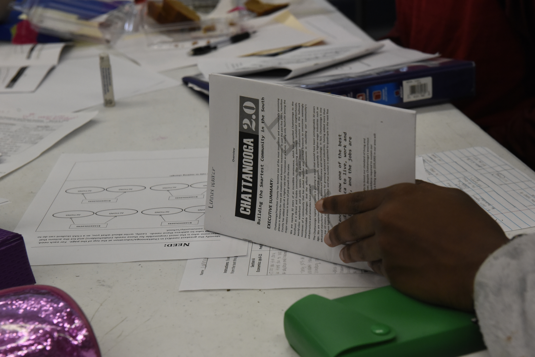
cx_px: 268
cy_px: 178
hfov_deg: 28.8
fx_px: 1041
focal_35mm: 70
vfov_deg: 19.5
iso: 4000
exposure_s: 1/400
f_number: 10
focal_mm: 70
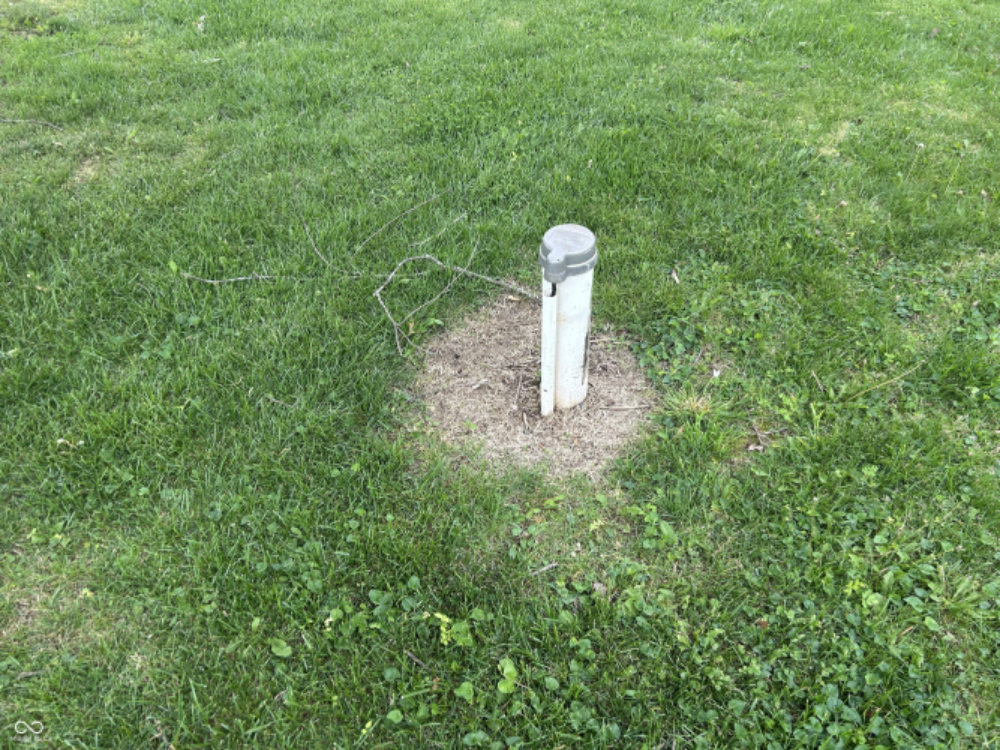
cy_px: 375
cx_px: 500
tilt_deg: -44.5
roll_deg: +0.6
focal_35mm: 26
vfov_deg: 53.0
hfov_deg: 67.3
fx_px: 751
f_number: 1.5
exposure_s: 1/367
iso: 50
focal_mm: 5.7
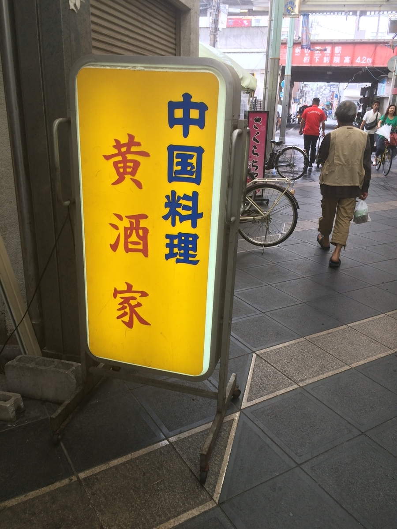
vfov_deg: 61.7
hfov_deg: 48.2
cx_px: 198
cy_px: 264
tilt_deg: -21.9
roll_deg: +0.0
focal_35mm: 29
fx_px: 443
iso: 40
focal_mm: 4.15
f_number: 2.2
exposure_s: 1/60
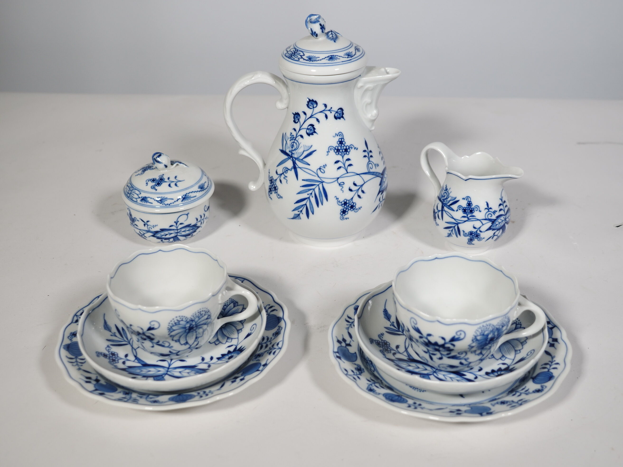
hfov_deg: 41.2
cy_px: 234
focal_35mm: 46
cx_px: 312
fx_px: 828
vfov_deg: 31.5
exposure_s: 1/160
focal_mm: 23
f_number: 3.5
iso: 200
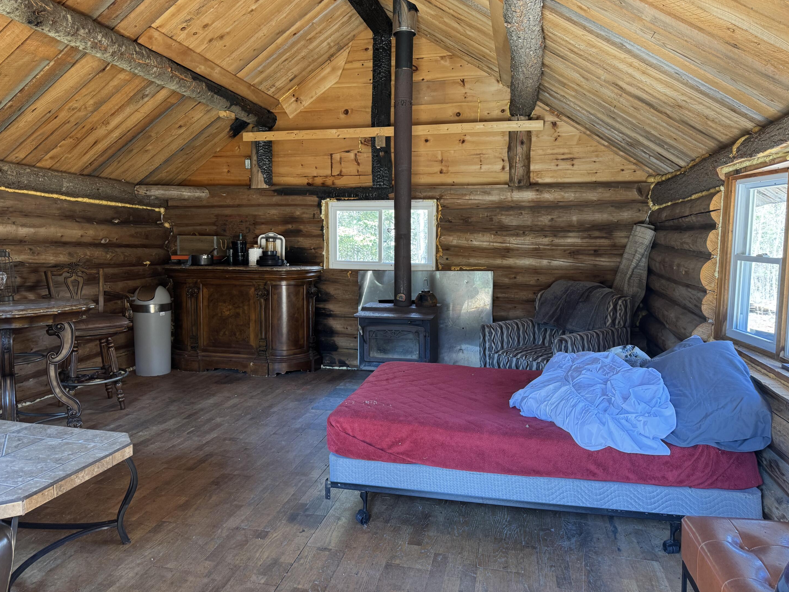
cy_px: 285
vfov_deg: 54.9
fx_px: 570
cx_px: 382
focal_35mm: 25
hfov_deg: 69.4
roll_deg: -0.6
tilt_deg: -5.8
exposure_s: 1/61
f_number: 1.78
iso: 200
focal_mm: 6.76
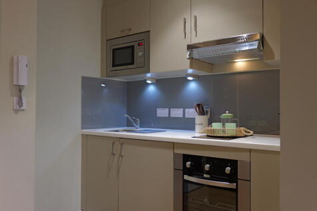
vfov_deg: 41.1
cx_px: 158
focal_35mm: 32
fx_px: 282
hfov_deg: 58.7
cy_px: 106
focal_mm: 32
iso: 800
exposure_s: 1/250
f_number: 2.8
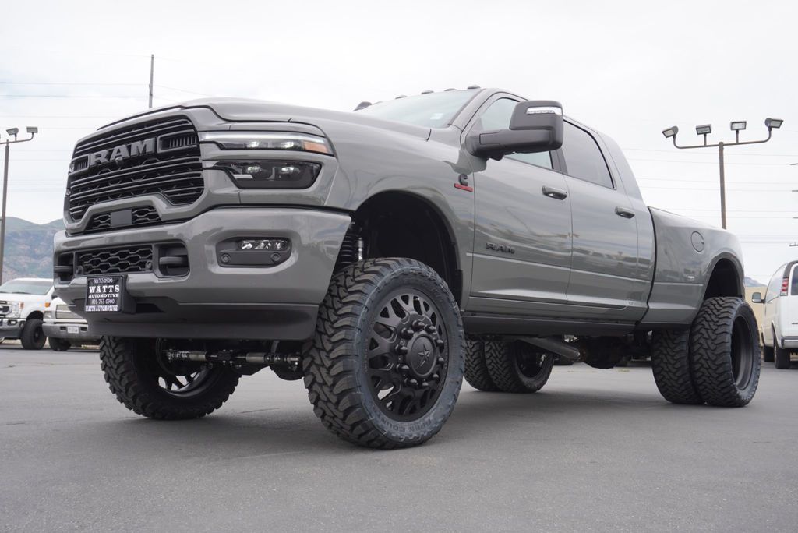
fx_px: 798
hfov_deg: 53.1
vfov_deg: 36.9
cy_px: 266
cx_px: 399
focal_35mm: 36
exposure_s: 1/160
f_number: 7.1
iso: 100
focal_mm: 24
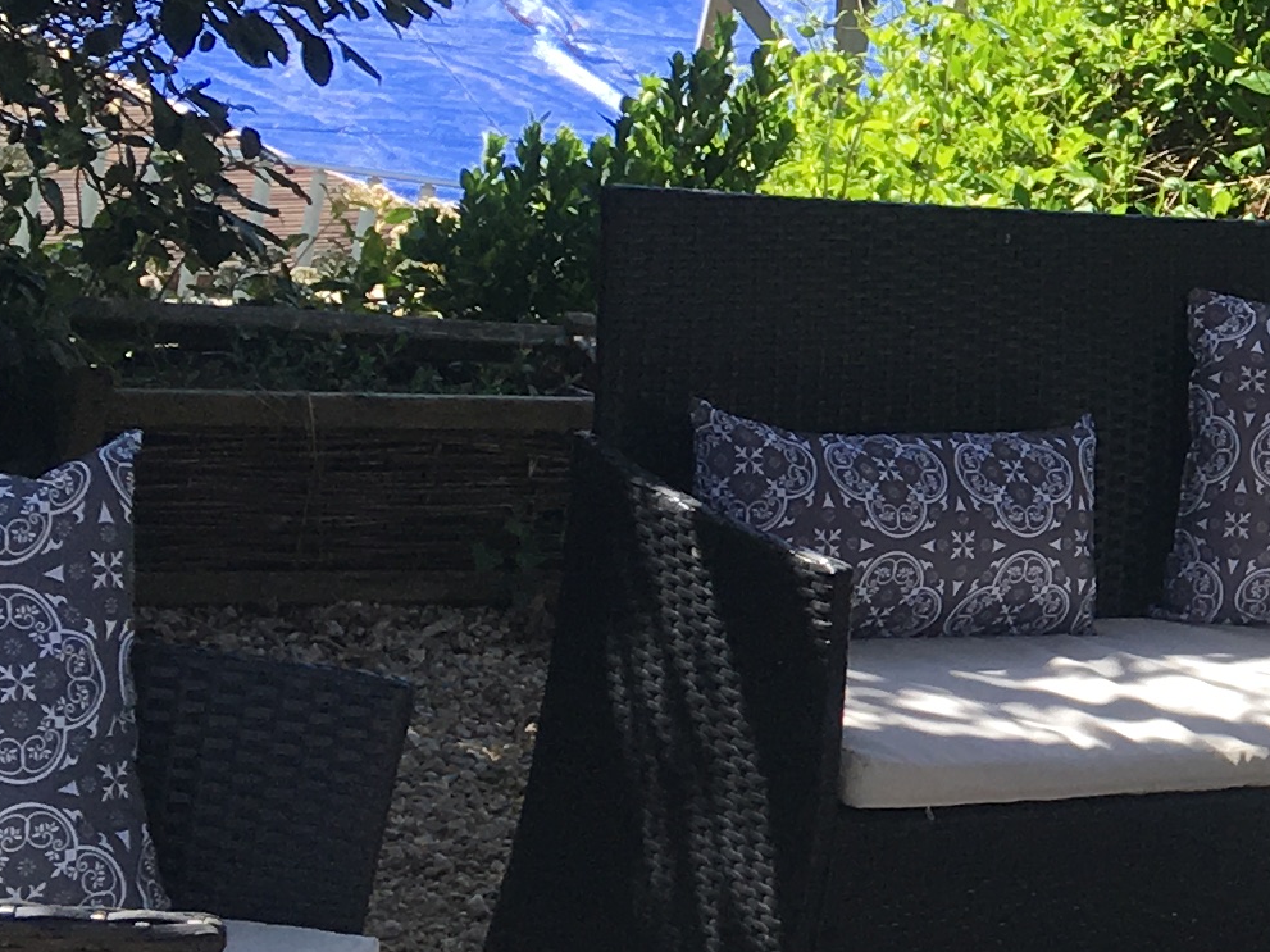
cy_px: 31
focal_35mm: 118
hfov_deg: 15.0
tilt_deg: -10.3
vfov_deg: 12.4
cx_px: 2124
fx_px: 4329
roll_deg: -15.0
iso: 25
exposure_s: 1/534
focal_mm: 4.15
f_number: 2.2
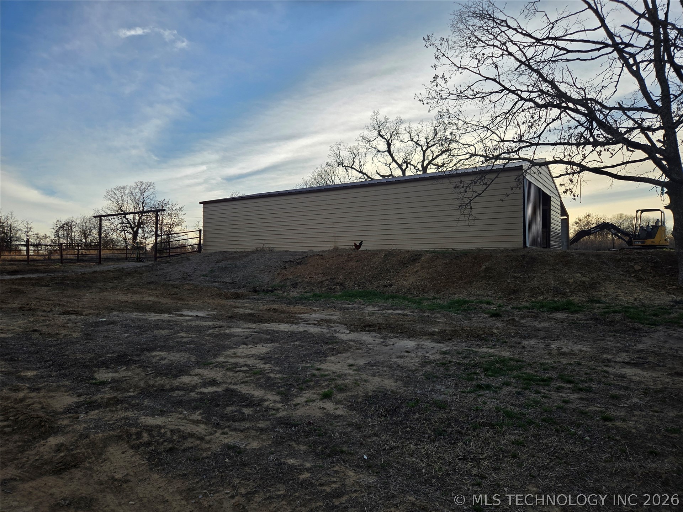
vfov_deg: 58.9
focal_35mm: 23
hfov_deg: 73.9
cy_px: 256
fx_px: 454
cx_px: 342
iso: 25
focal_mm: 5.4
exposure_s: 1/1321
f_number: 1.8
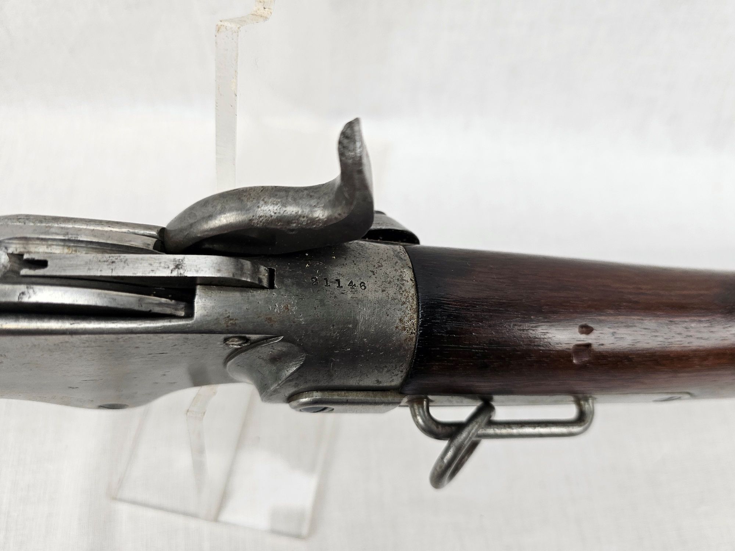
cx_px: 368
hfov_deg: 73.9
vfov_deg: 58.9
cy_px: 276
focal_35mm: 23
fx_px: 488
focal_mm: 6.3
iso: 64
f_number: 1.7
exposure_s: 1/100
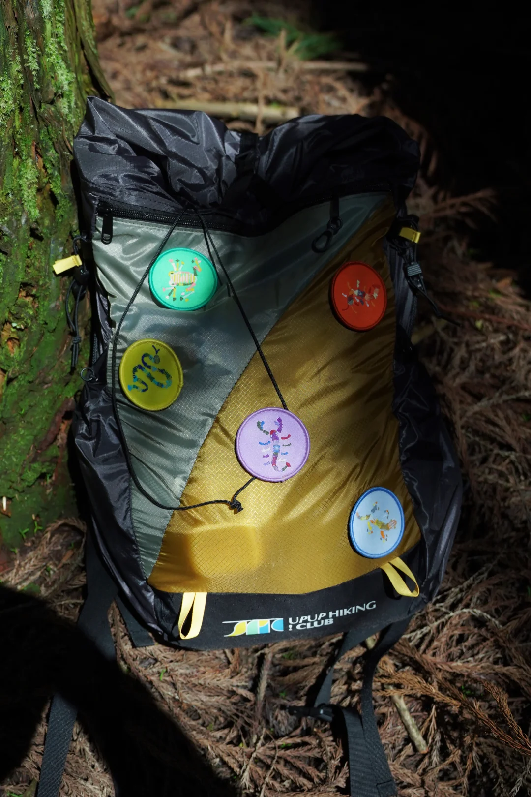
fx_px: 929
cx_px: 266
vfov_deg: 46.4
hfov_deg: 31.9
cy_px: 398
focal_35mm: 42
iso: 500
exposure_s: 1/8000
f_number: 2.8
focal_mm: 28
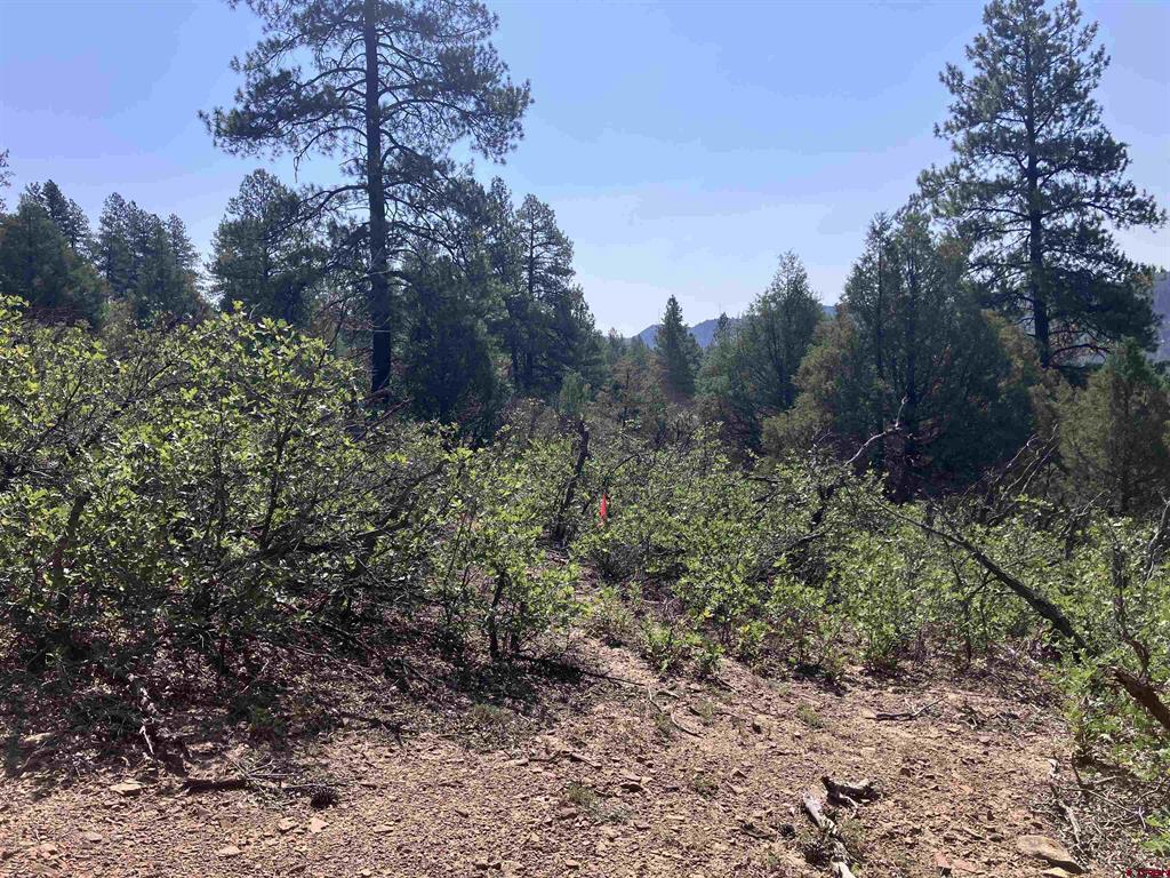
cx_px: 585
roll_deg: +1.2
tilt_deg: -0.9
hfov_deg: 63.4
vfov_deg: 49.7
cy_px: 439
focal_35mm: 28
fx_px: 946
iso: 32
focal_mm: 3.99
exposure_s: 1/2558
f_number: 1.8
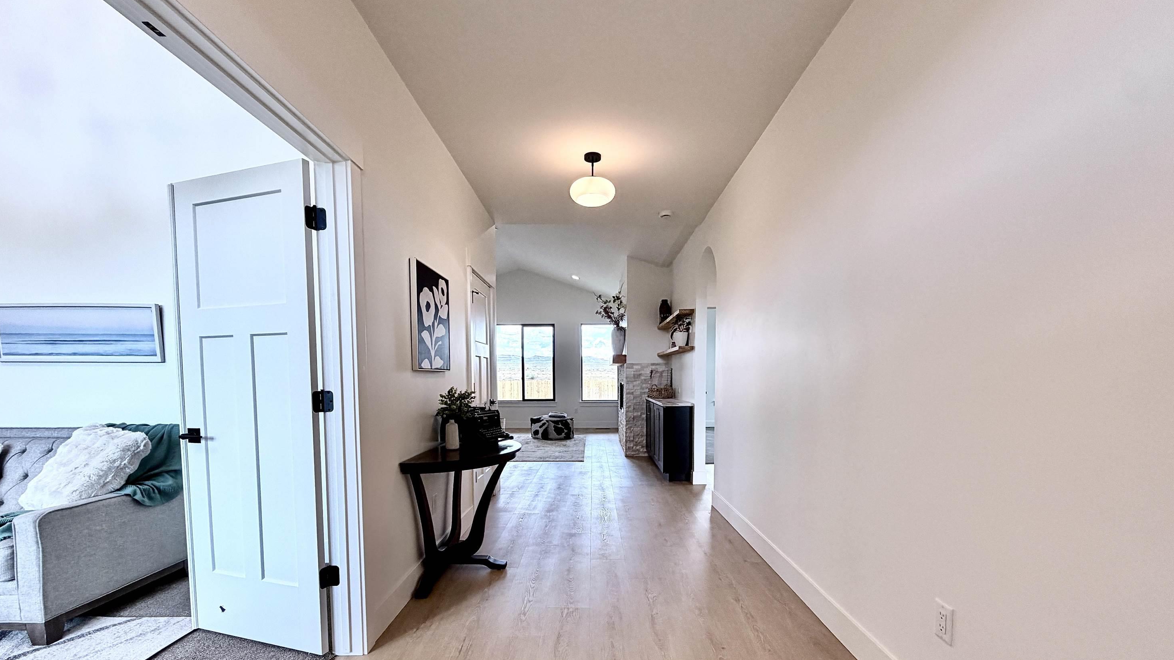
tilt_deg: -4.1
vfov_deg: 66.2
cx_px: 593
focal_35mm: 16
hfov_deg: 99.4
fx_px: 498
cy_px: 408
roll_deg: -0.1
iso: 100
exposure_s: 1/120
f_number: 2.2
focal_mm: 2.22
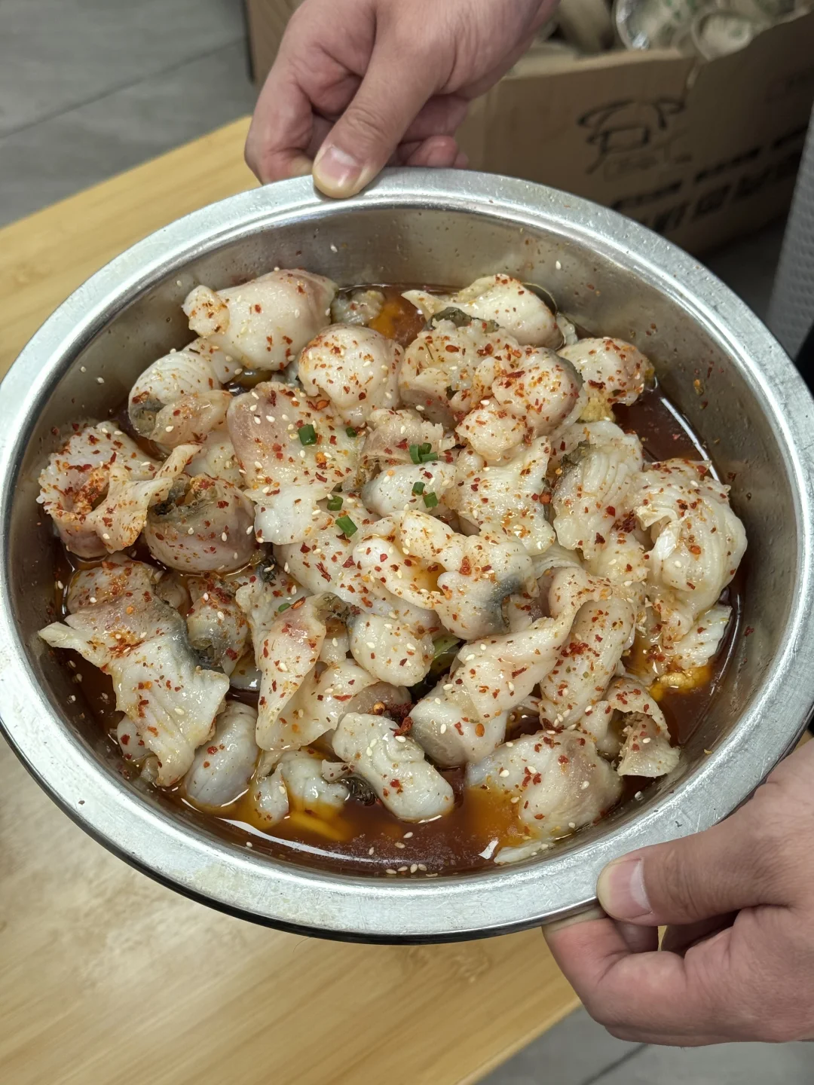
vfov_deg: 39.7
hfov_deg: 30.3
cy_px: 542
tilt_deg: -57.7
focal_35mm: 48
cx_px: 407
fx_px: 1505
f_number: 1.78
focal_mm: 6.76
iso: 80
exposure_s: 1/100
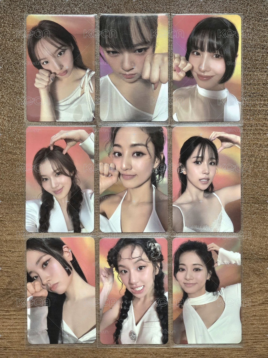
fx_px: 1187
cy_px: 179
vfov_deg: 17.1
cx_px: 134
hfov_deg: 12.9
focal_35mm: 115
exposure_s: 1/30
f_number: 3.4
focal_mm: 18.6
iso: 1000
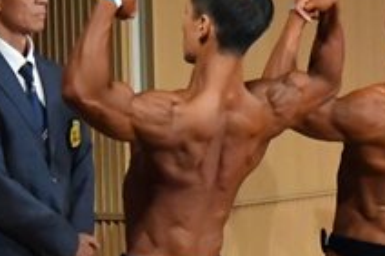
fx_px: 7886
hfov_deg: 2.8
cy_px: 303
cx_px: 359
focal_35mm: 738
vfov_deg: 1.9
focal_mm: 135
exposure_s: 1/400
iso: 10000
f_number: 5.6
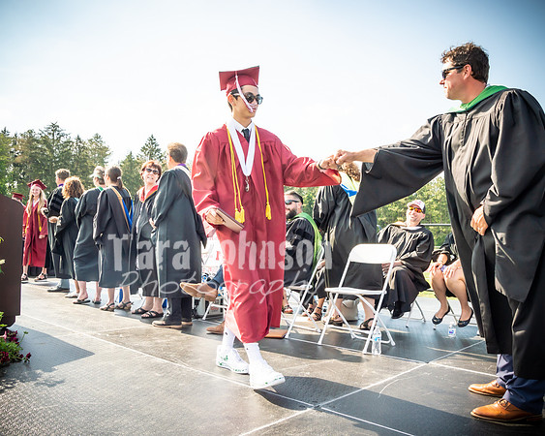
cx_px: 272
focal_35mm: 29
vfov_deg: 50.3
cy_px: 218
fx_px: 464
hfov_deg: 60.9
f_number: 7.1
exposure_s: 1/500
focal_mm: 17
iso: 200
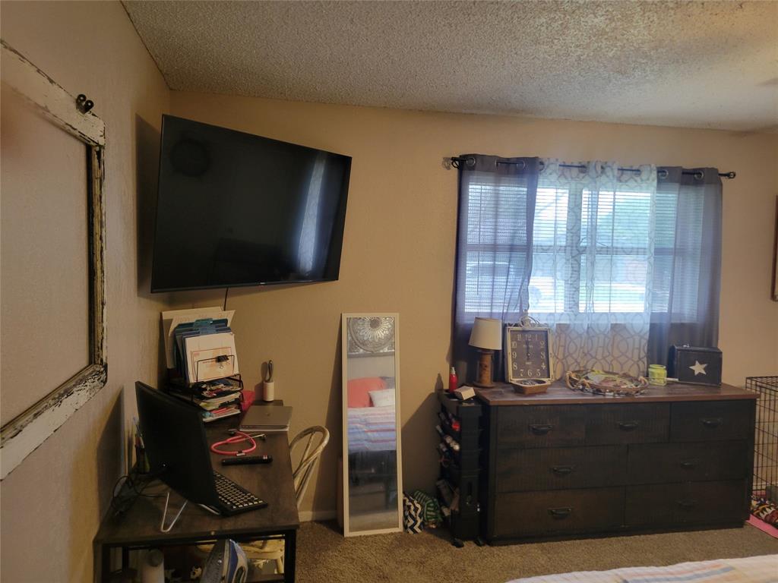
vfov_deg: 53.1
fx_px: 584
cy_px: 292
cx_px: 389
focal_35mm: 26
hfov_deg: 67.3
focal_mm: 5.4
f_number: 1.8
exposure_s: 1/60
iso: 250
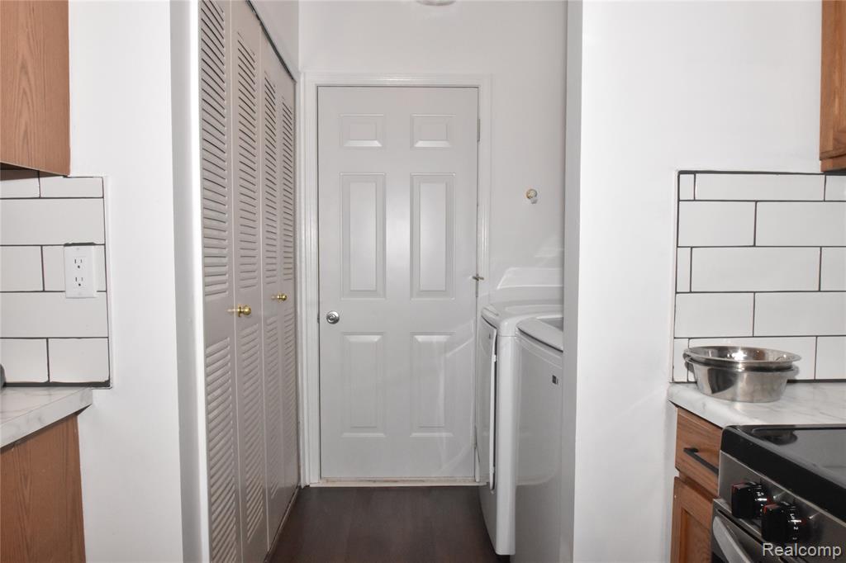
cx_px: 423
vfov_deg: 50.4
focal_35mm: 26
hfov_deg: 70.5
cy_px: 282
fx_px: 599
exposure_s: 1/200
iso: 3200
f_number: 25
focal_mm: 17
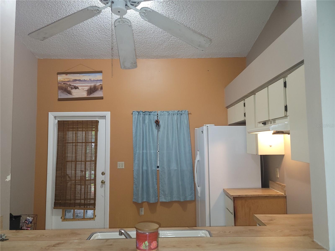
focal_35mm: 25
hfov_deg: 69.4
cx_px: 168
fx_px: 242
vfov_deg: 54.9
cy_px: 126
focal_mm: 7
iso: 125
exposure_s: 1/15
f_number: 1.8
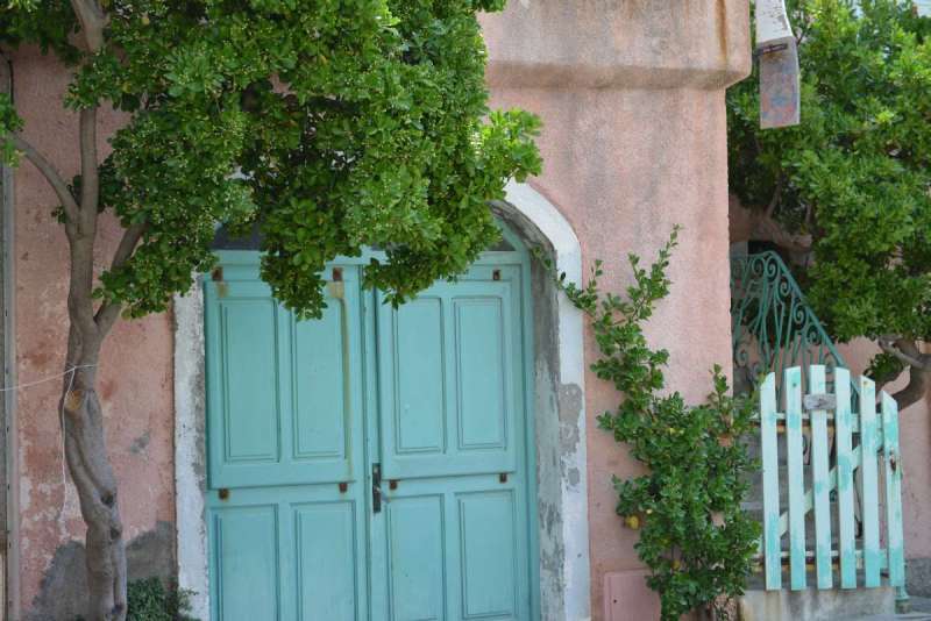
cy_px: 310
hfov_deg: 28.8
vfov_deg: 19.5
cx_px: 466
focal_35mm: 70
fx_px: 1811
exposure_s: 1/160
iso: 125
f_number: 4
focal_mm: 70
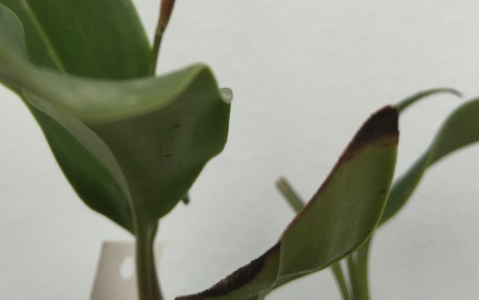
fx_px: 745
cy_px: -92
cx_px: 196
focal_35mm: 57
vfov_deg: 20.7
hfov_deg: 35.6
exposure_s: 1/50
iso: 32
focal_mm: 4.15
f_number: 2.2
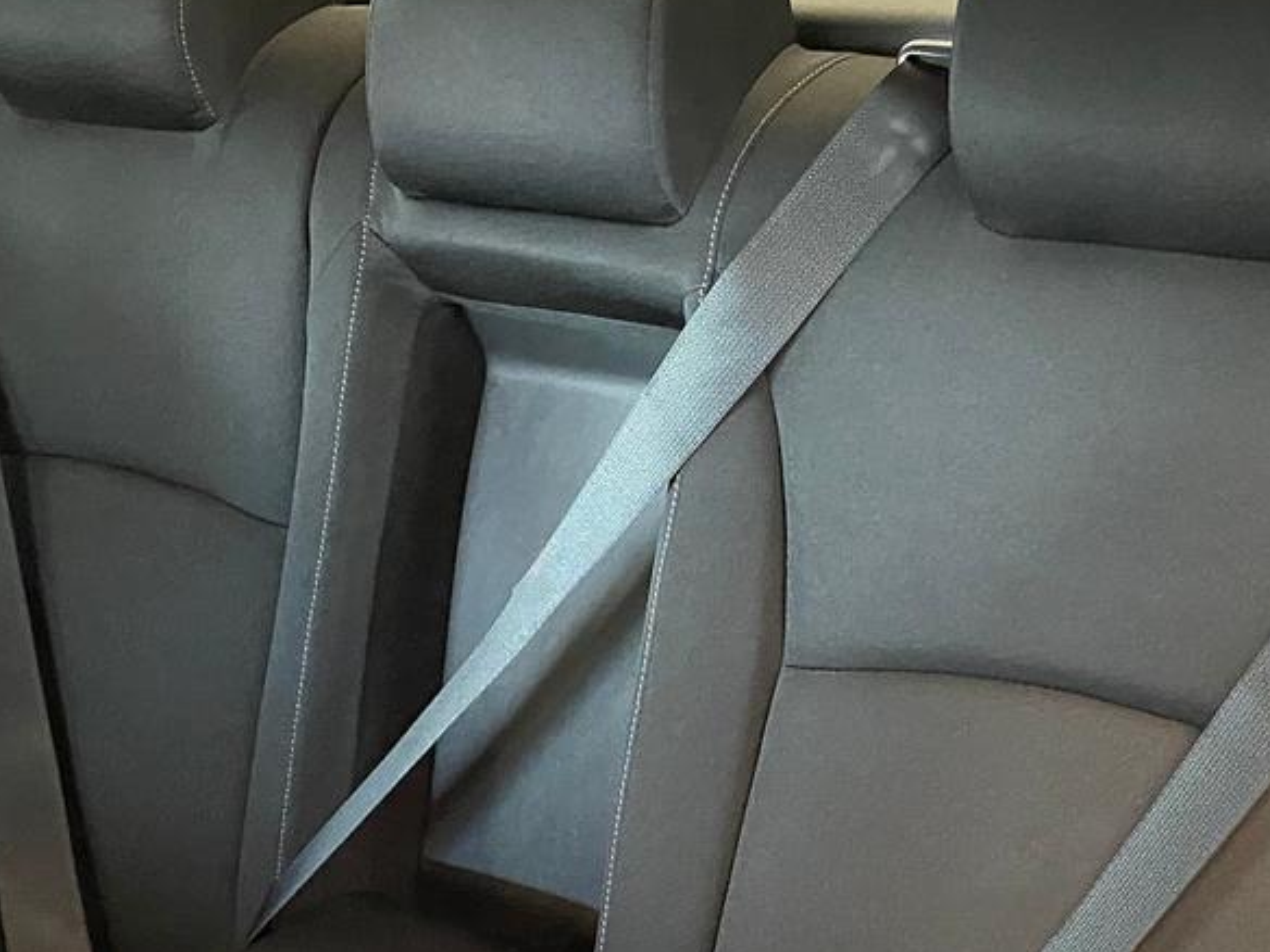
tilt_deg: -30.3
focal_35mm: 57
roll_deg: +3.3
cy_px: 806
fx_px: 2091
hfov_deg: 33.5
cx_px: 852
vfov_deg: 25.1
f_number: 1.8
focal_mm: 4.25
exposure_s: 1/30
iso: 800
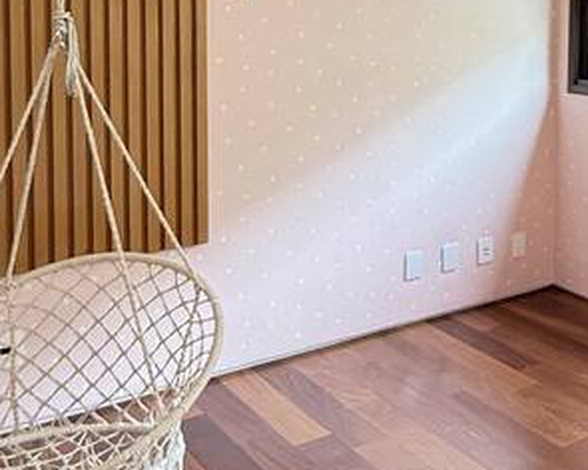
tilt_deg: -2.1
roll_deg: -2.1
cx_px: 664
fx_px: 870
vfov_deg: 29.2
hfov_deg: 32.4
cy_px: 62
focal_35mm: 50
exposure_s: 1/120
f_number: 2.2
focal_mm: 2.22
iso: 320
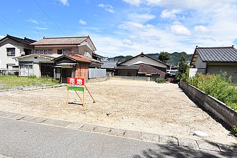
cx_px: 102
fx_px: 158
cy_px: 84
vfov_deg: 53.1
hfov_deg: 73.4
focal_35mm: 24
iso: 200
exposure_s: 1/400
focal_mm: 12
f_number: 10
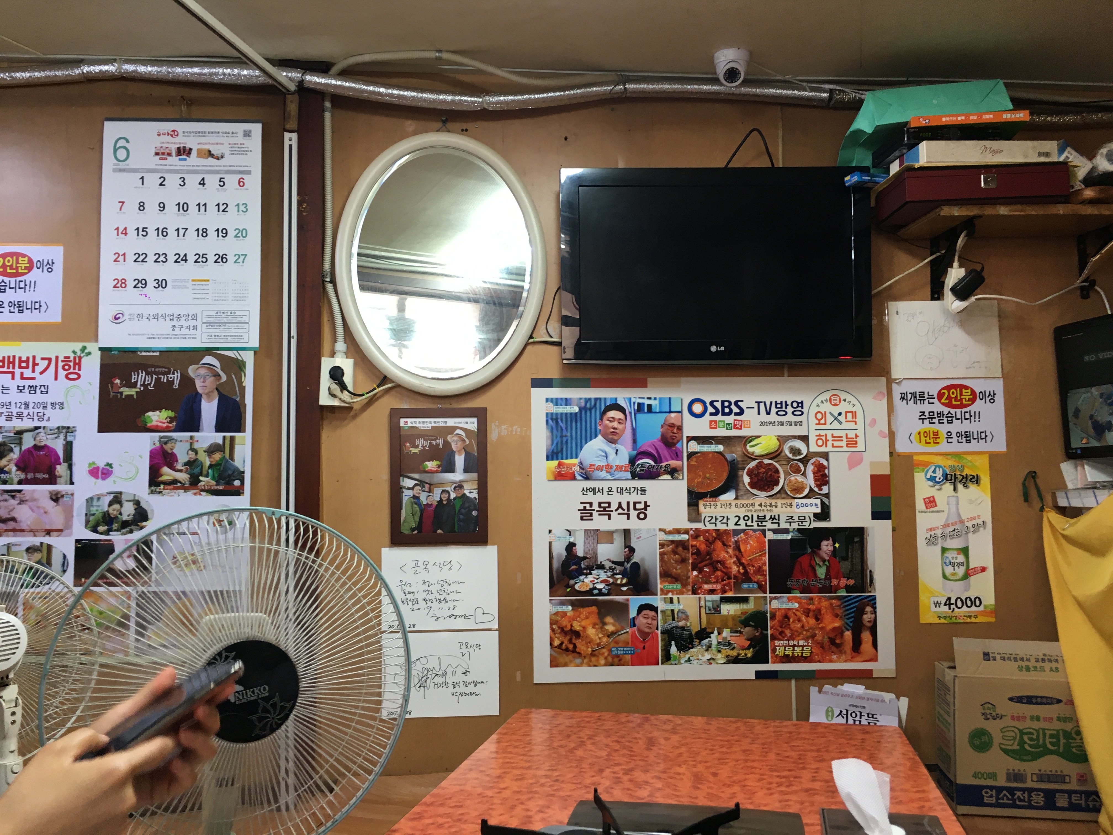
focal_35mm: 29
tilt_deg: +3.9
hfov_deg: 61.7
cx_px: 556
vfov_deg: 48.2
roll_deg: +0.9
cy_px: 418
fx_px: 932
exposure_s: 1/30
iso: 80
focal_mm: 4.15
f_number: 2.2
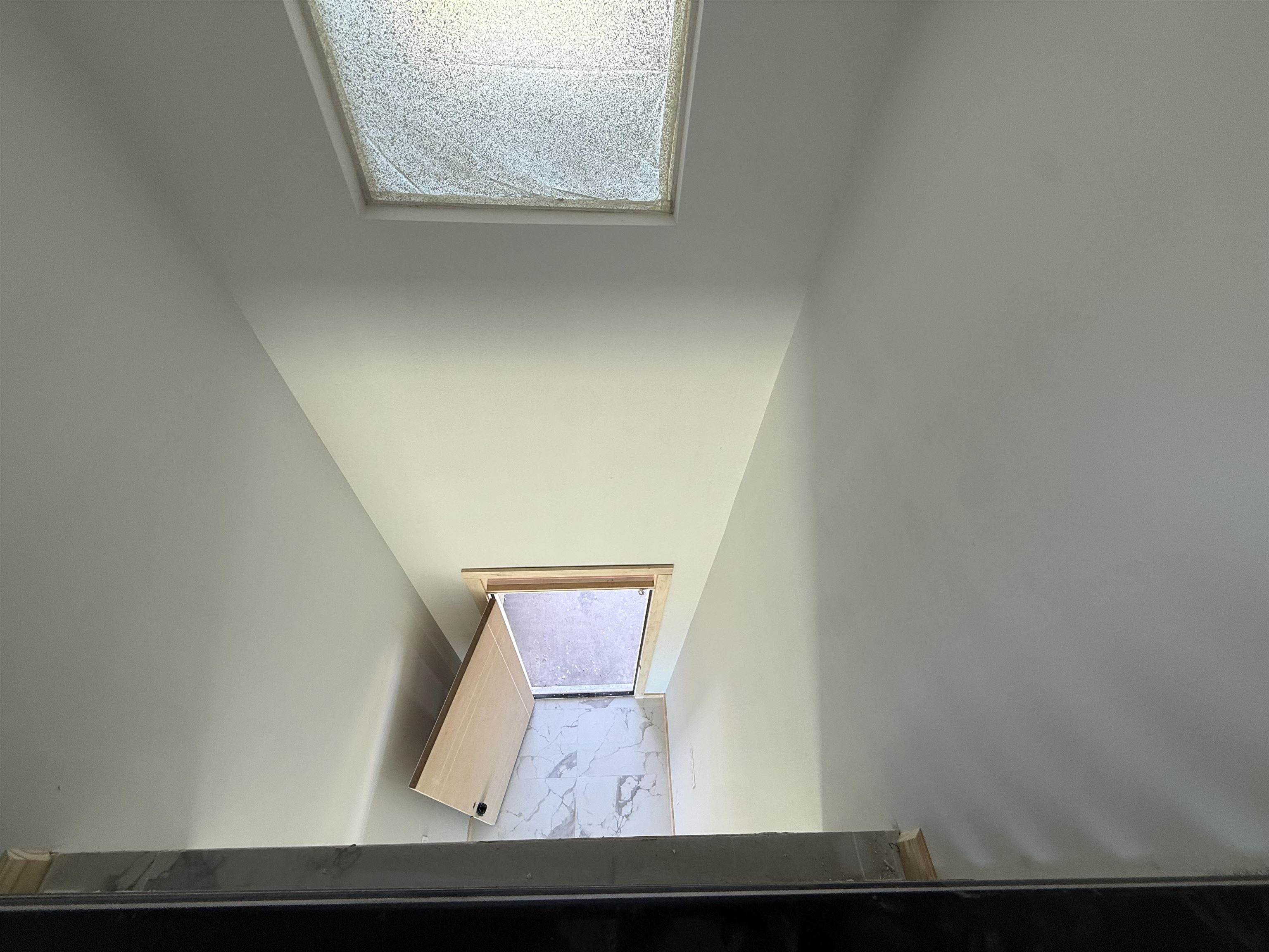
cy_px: 476
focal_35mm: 14
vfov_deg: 85.7
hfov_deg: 102.1
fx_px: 513
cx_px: 634
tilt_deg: -52.3
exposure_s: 1/99
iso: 64
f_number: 2.2
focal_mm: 2.22
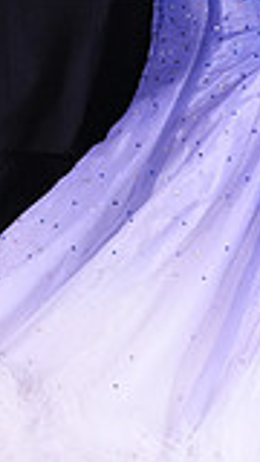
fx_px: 4878
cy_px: -101
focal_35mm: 398
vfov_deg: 5.4
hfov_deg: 3.1
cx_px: 137
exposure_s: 1/250
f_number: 5
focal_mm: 105
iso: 2500
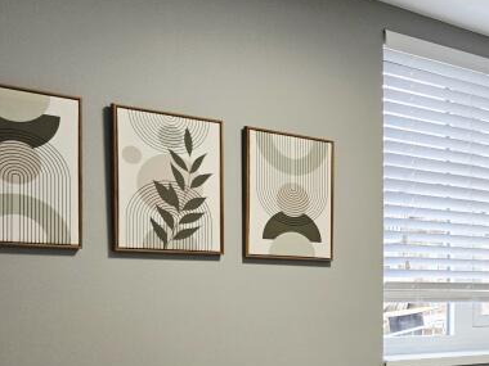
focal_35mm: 62
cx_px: 637
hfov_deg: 26.4
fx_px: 876
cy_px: 321
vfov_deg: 23.1
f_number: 1.7
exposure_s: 1/182
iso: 200
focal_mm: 6.3
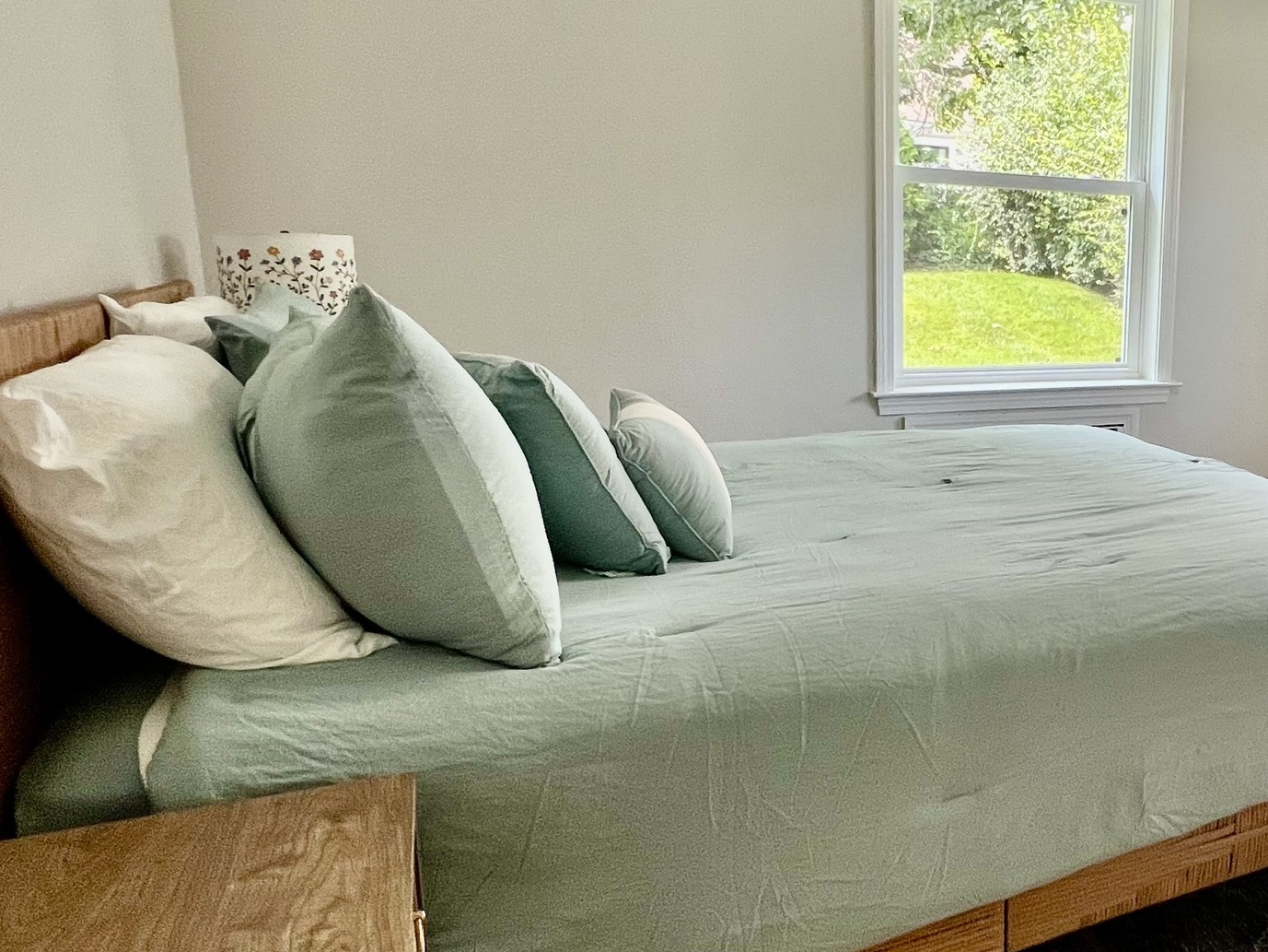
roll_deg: -1.3
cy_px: 498
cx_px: 1110
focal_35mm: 29
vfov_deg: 48.2
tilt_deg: -11.9
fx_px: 1062
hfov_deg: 54.7
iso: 100
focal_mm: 1.57
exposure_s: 1/120
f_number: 1.8
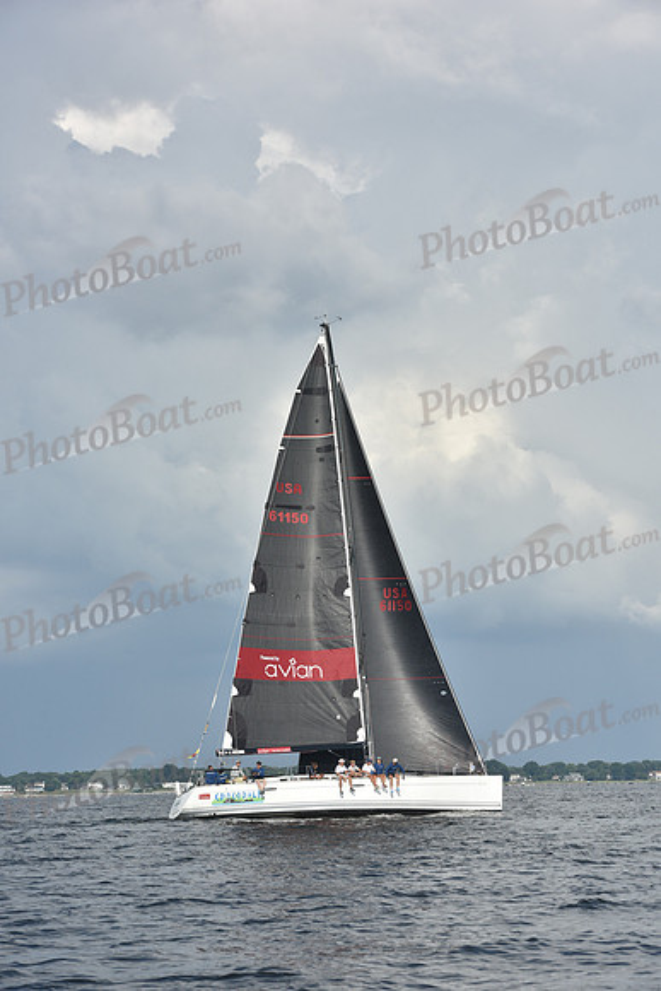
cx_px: 330
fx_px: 2890
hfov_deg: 13.0
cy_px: 496
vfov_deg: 19.5
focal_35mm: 105
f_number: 9
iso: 250
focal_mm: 105
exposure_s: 1/1250
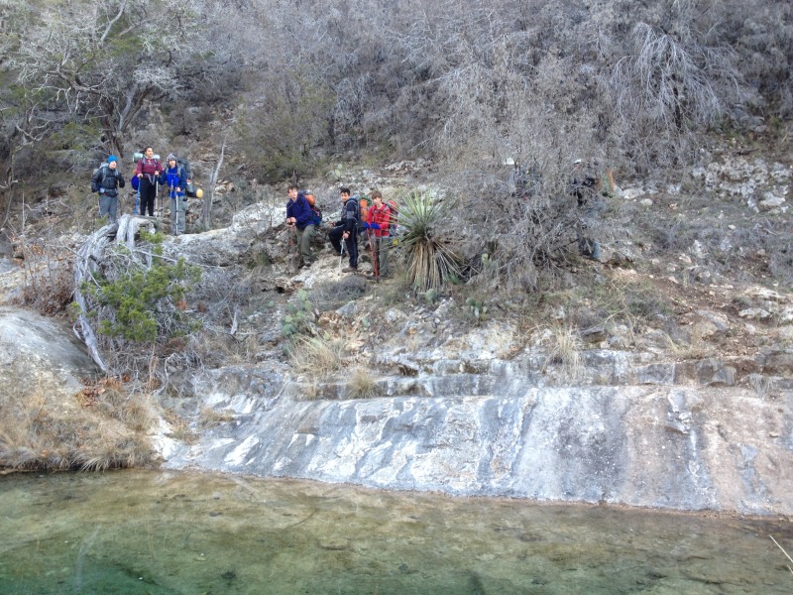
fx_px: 802
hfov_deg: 52.6
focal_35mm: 35
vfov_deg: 40.7
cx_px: 396
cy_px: 298
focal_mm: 4.28
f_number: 2.4
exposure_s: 1/60
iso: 50
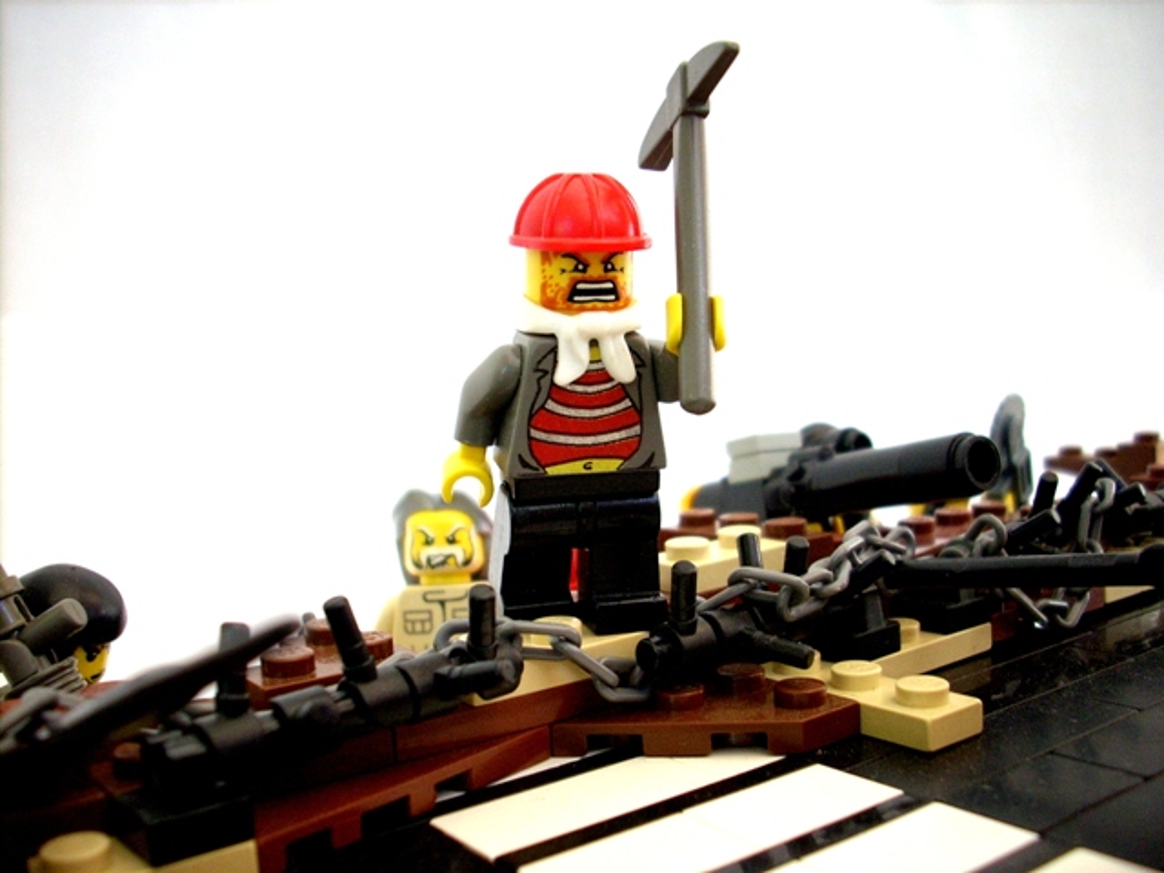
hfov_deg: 50.1
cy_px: 436
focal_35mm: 37
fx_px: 1244
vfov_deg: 38.7
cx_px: 582
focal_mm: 6.2
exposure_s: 1/26.3
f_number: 2.8
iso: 200
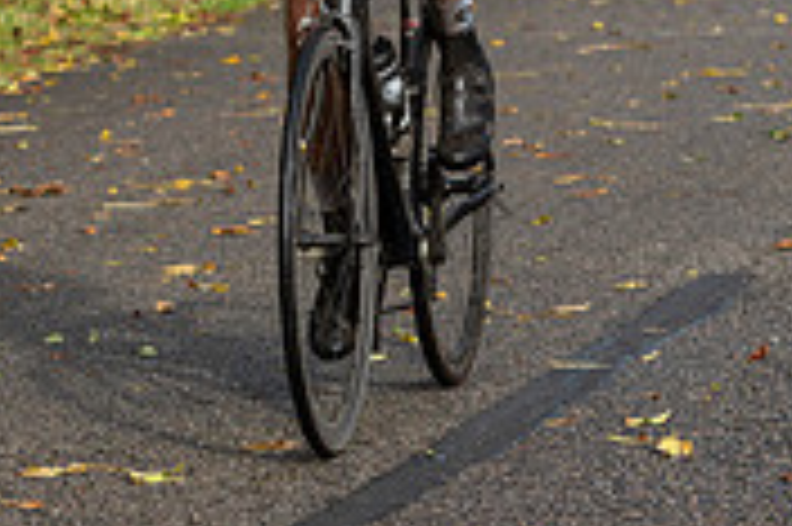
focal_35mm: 329
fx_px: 7231
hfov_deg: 6.3
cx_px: 379
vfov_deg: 4.1
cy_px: -498
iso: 200
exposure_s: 1/1000
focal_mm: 82
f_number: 4
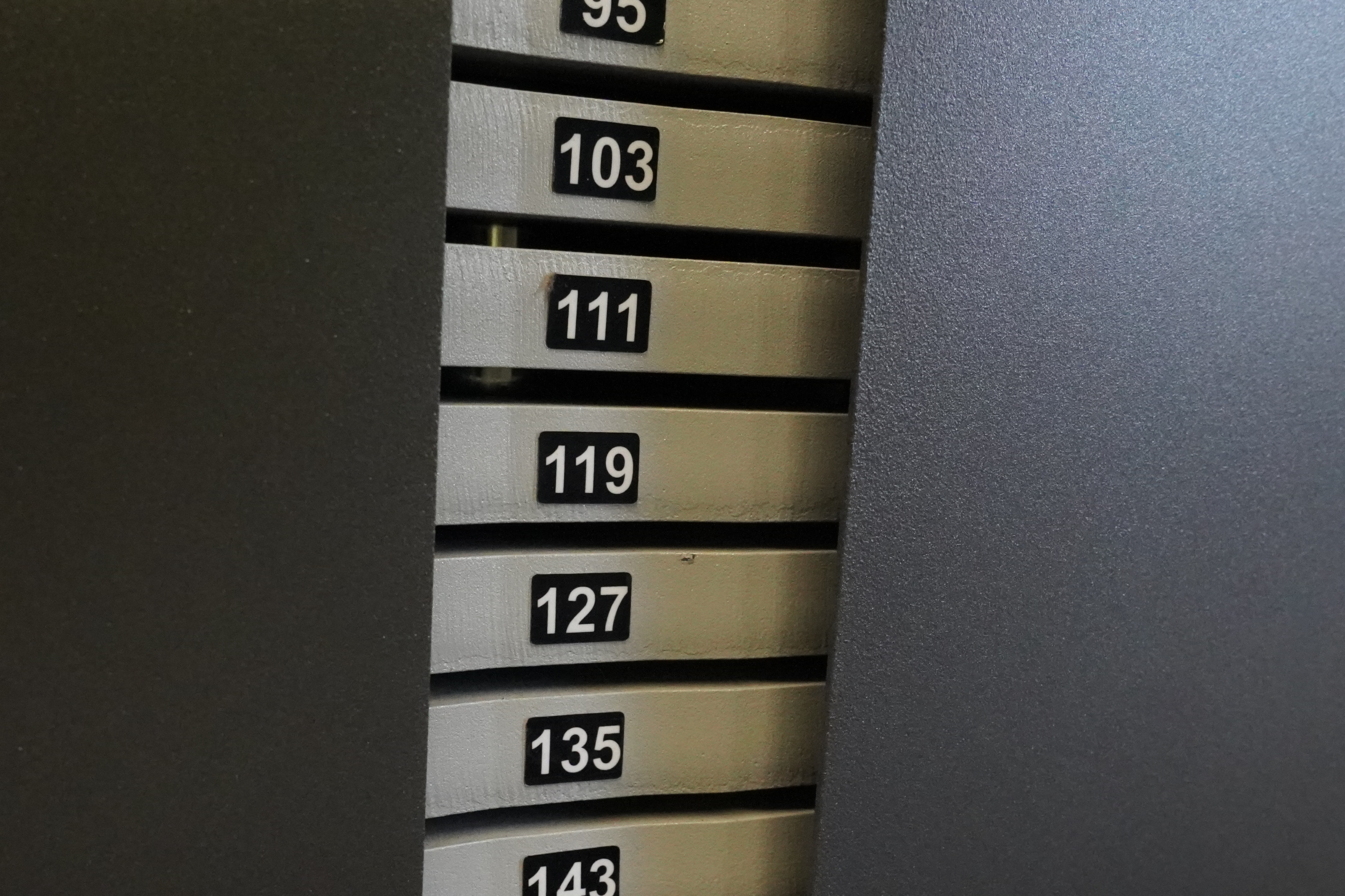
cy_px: 637
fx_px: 1681
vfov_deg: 29.5
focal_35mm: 45
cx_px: 616
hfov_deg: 43.6
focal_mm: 24
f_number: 7.1
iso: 12800
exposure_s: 1/125
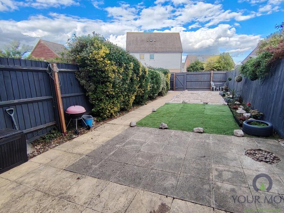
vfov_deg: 68.7
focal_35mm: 19
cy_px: 106
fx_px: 156
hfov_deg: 84.5
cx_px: 153
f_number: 2.2
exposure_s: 1/339
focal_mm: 1.42
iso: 100
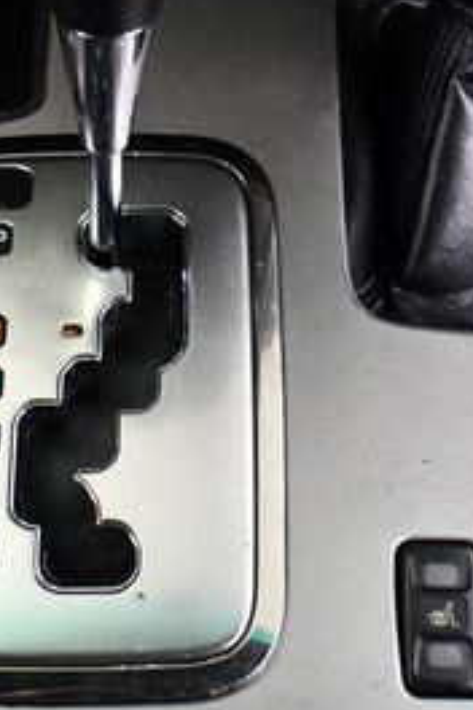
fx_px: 1577
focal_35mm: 80
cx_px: 250
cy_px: 280
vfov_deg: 25.3
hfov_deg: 17.1
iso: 3200
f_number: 3.8
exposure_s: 1/125
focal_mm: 22
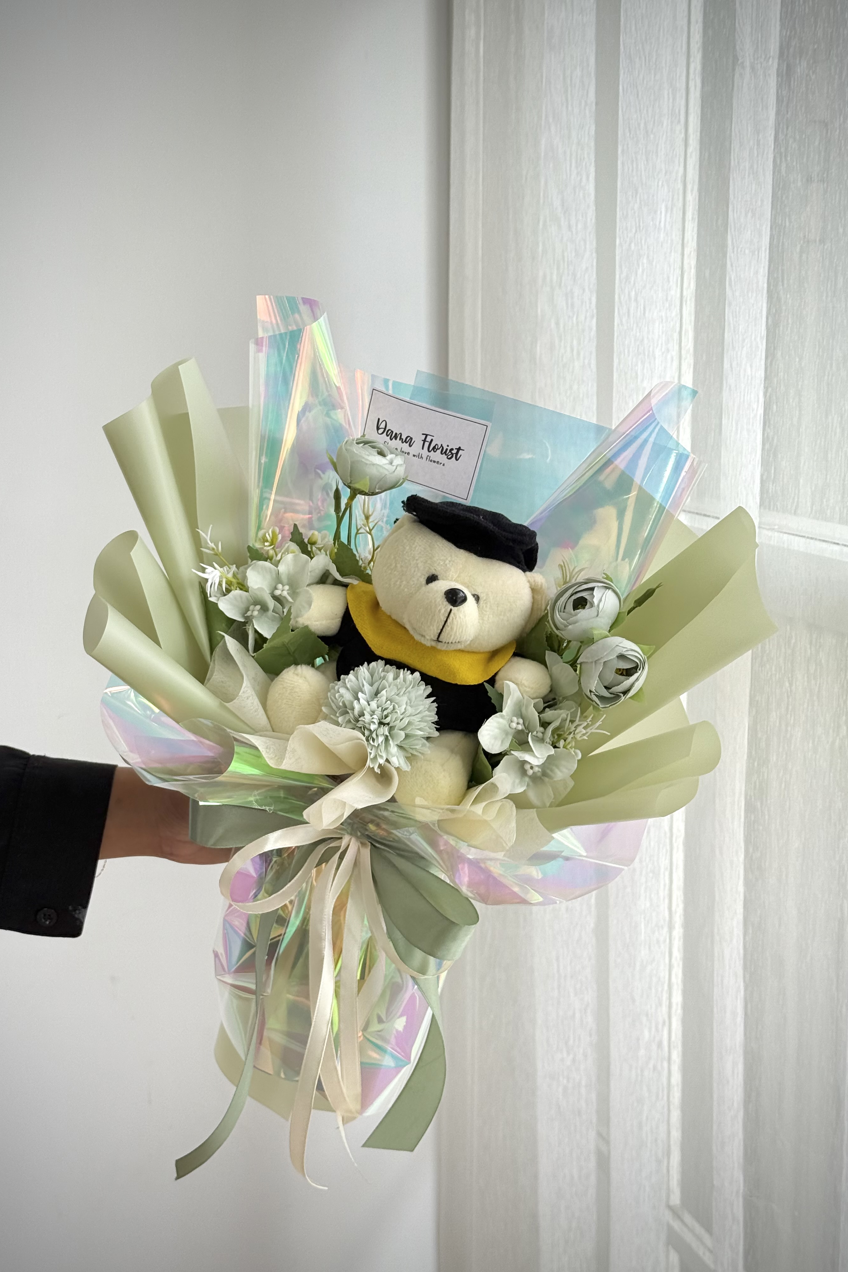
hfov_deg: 27.0
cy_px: 636
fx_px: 1767
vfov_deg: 39.6
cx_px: 398
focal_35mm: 50
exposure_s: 1/229
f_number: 1.78
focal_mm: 6.76
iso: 80
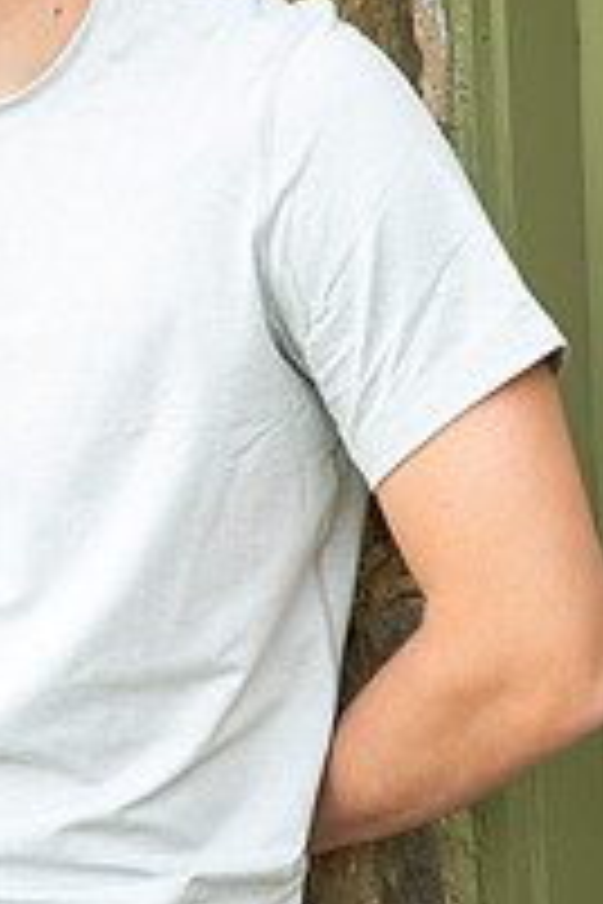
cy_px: 409
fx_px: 3492
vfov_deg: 14.8
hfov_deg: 9.8
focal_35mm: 139
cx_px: -14
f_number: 5.6
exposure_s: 1/160
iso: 320
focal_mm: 62
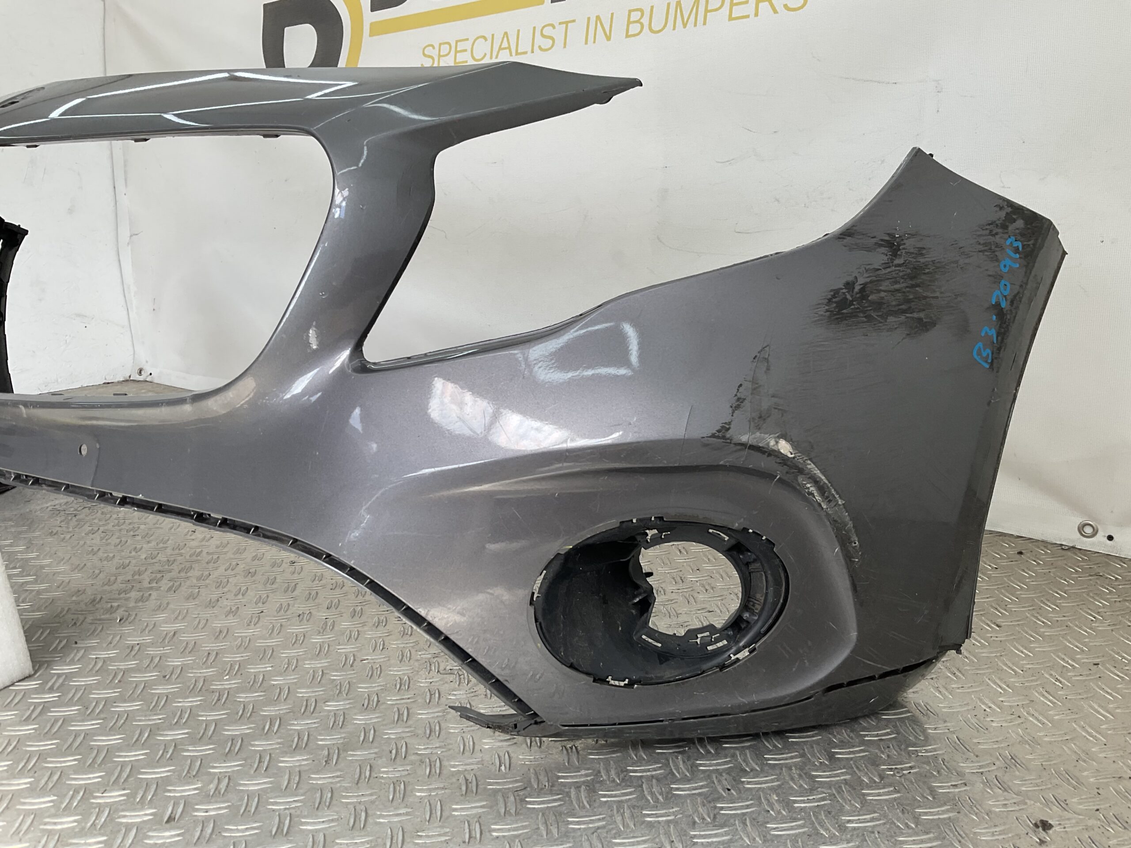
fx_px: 948
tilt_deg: -15.2
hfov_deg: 61.7
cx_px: 566
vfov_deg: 48.2
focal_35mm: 29
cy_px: 424
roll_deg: +1.1
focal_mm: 3
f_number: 1.8
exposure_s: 1/235
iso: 16
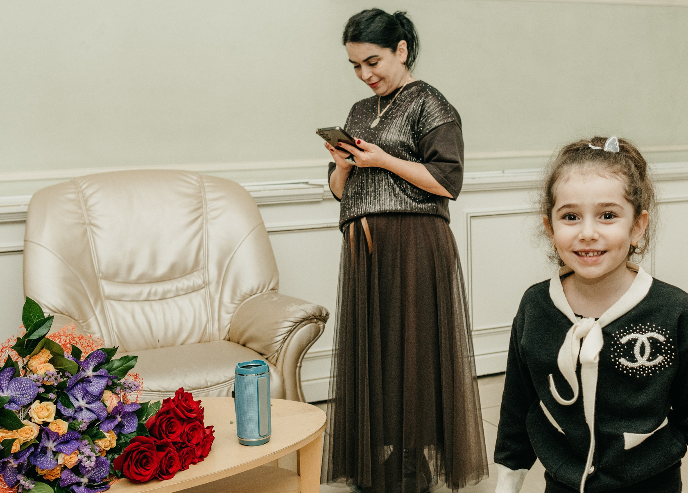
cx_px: 477
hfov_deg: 36.9
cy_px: 238
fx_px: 1017
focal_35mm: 52
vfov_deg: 27.2
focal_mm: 29
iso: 640
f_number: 4.5
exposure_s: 1/160
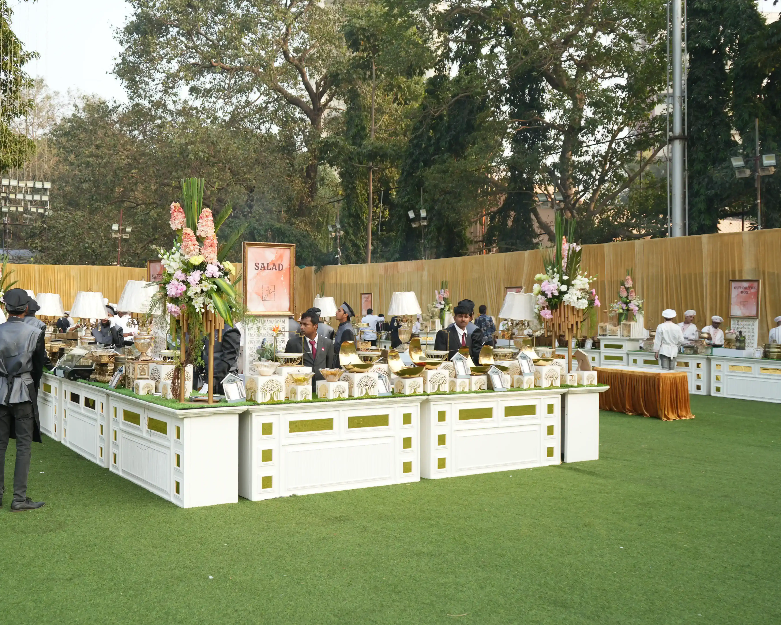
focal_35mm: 34
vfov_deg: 43.3
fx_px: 786
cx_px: 277
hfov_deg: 52.1
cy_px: 289
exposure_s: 1/160
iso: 125
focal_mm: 28
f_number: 4
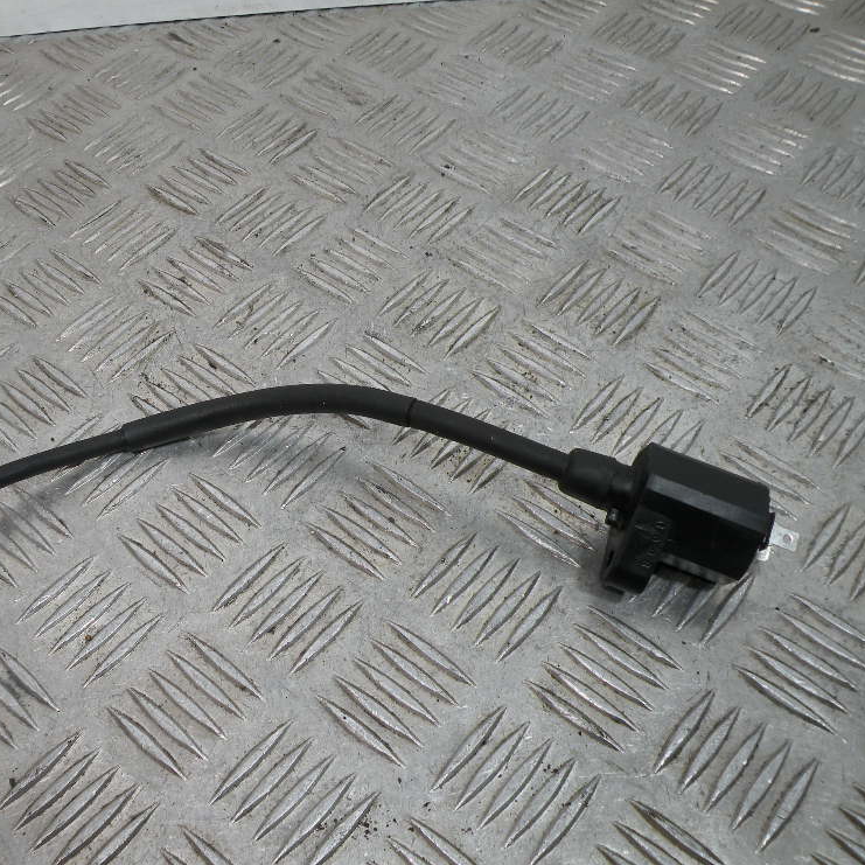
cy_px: 427
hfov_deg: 48.7
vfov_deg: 49.7
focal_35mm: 33
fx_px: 933
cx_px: 271
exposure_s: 1/83
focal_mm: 4.7
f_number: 3.2
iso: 64
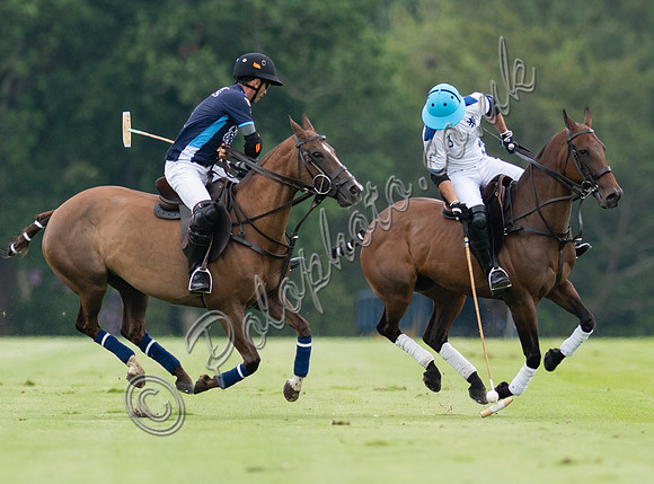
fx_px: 16239
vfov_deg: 1.7
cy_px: 274
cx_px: 374
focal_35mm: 864
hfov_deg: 2.3
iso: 400
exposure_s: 1/3200
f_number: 2.8
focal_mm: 300
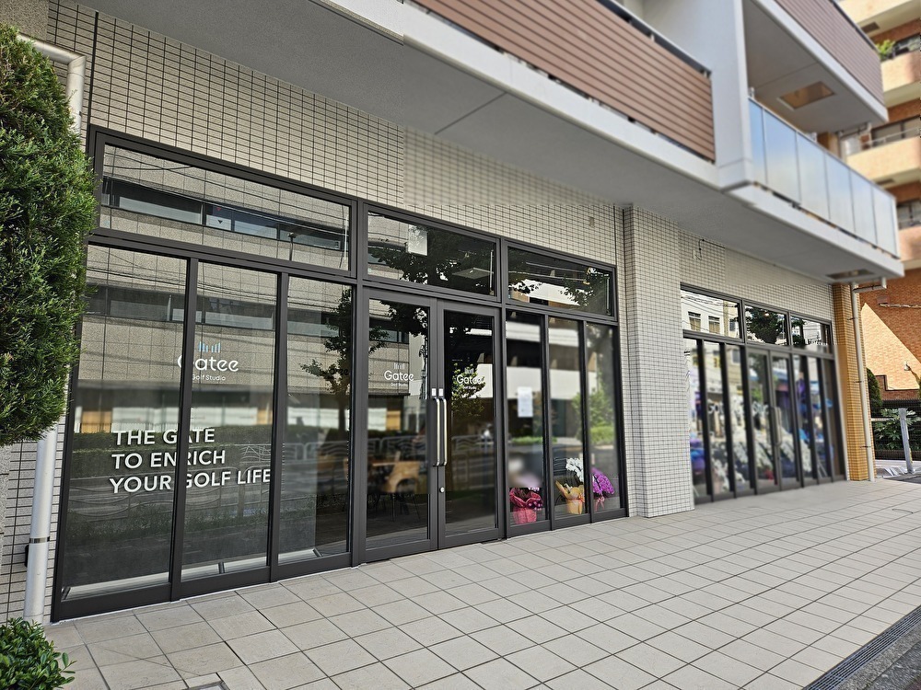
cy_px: 345
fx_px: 612
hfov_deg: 73.9
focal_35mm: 23
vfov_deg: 58.9
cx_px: 460
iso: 25
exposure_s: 1/152
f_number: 1.8
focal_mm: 5.4
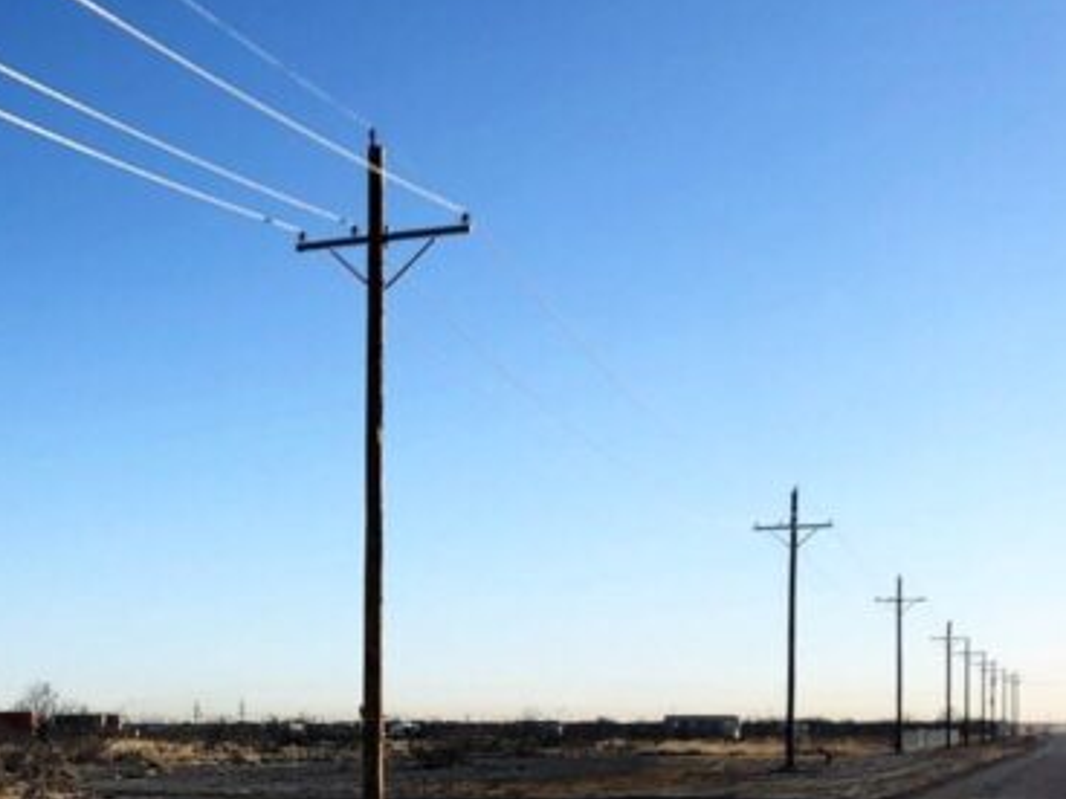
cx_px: -110
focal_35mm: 78
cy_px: 758
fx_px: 2402
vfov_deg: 18.5
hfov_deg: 23.5
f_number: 1.8
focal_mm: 3.99
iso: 20
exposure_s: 1/2558
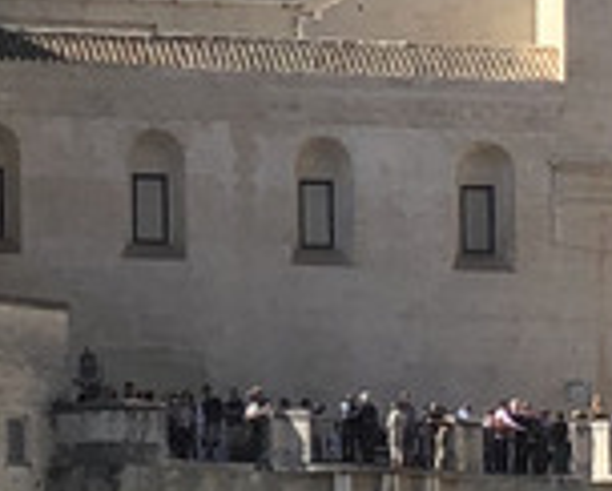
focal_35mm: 400
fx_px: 7254
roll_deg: +0.8
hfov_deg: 4.7
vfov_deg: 3.8
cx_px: 1631
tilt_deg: -2.0
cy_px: 1223
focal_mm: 6
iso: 16
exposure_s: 1/1297
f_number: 2.4
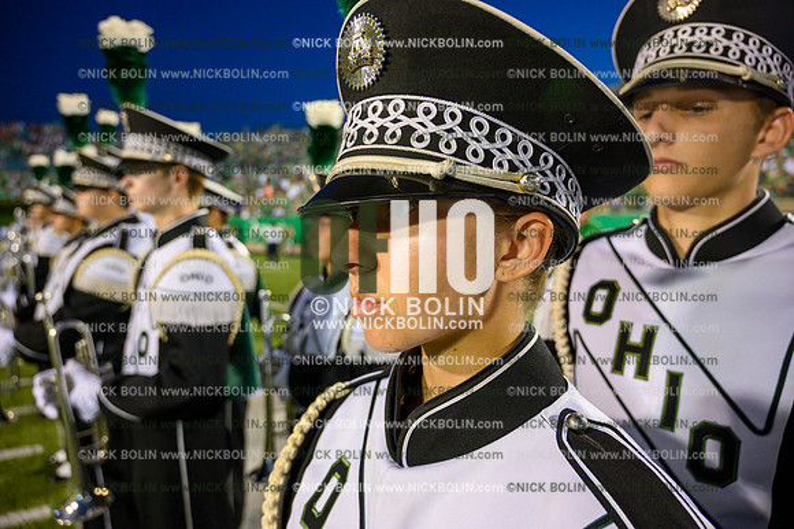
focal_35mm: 24
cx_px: 397
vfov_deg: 53.1
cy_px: 264
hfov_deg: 73.8
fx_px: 529
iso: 2000
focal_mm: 24
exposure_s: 1/200
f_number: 4
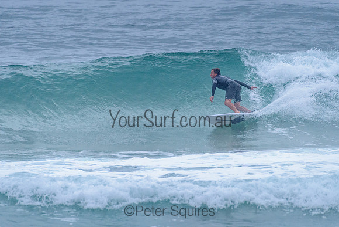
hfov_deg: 3.4
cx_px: 177
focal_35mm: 613
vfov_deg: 2.2
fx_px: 5772
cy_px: 105
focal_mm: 500
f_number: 5.6
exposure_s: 1/2000
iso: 2500
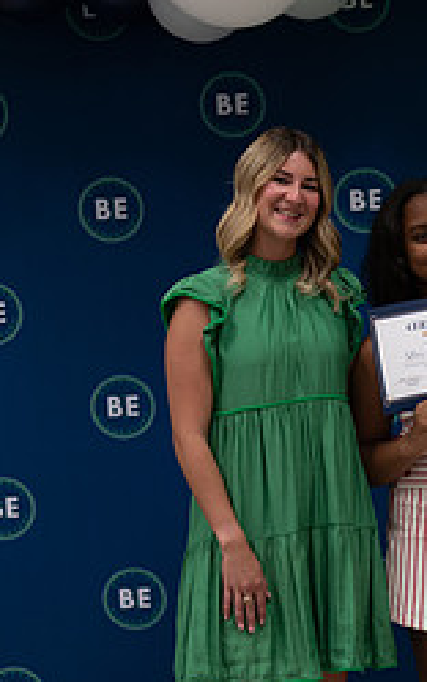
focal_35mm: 92
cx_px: 389
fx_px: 1710
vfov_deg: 22.4
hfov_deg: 14.1
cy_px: 498
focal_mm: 50
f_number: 1.2
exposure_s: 1/500
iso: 640
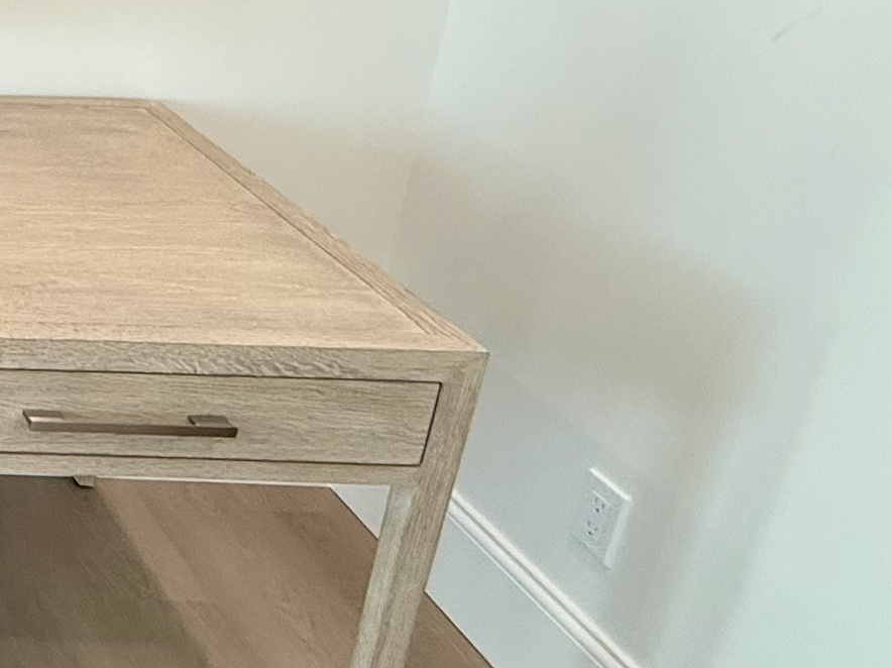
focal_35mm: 45
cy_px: 40
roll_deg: +0.2
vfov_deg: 30.4
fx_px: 1159
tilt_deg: -17.3
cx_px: -521
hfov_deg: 26.4
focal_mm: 2.22
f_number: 2.2
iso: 200
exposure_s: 1/120
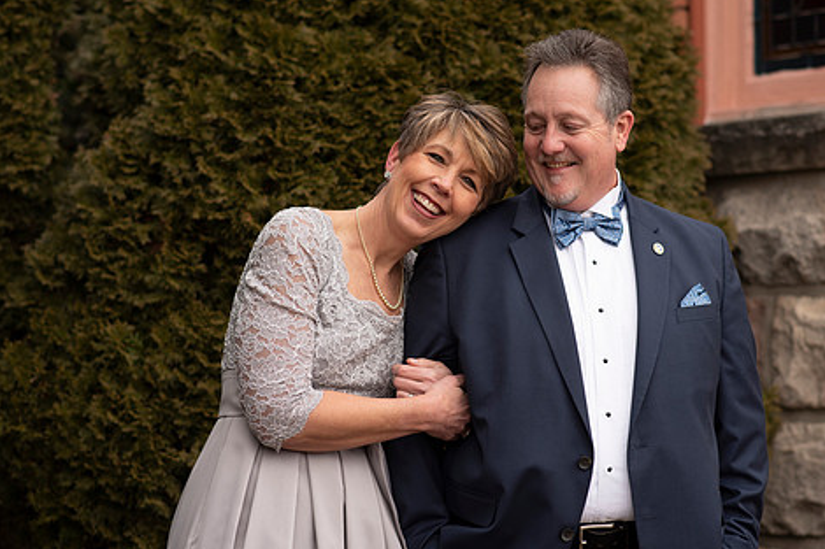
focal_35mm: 105
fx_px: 2405
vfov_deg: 13.0
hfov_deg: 19.5
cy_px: 243
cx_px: 435
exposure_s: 1/125
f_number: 2.5
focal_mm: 85
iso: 100
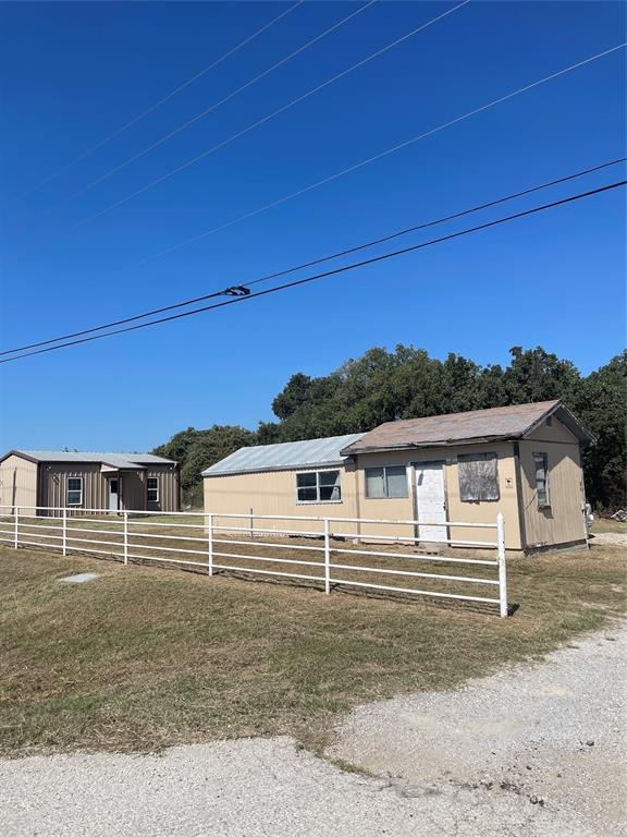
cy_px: 418
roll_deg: +0.9
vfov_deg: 67.3
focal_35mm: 26
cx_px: 314
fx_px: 628
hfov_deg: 53.1
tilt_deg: +8.5
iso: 32
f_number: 1.6
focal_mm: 4.2
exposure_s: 1/5814
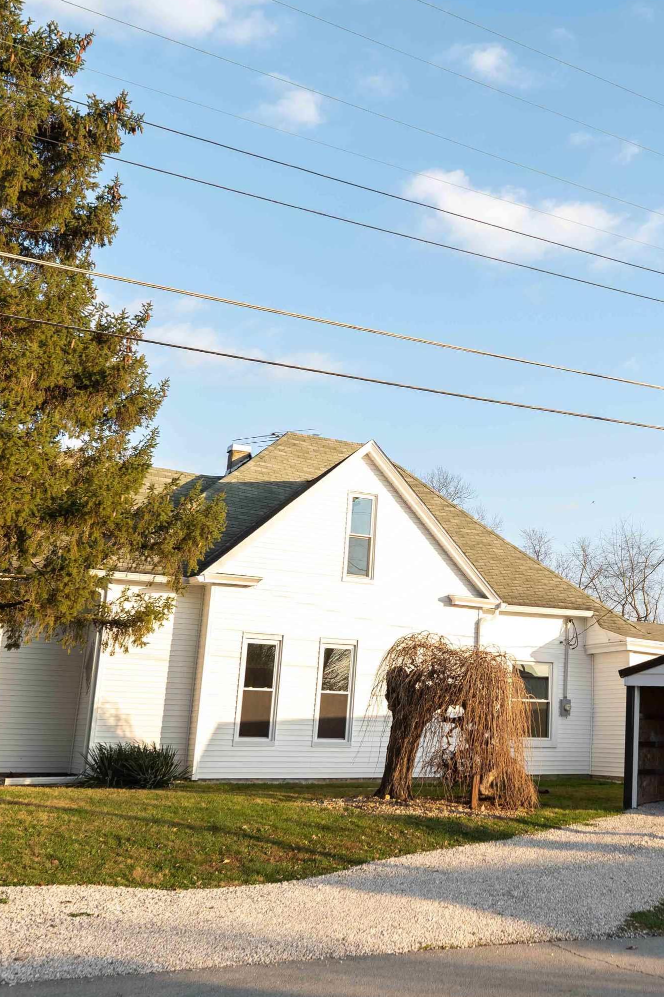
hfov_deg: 34.1
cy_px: 505
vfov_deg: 51.9
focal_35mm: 37
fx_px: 1024
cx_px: 586
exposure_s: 1/320
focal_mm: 24
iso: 100
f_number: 4
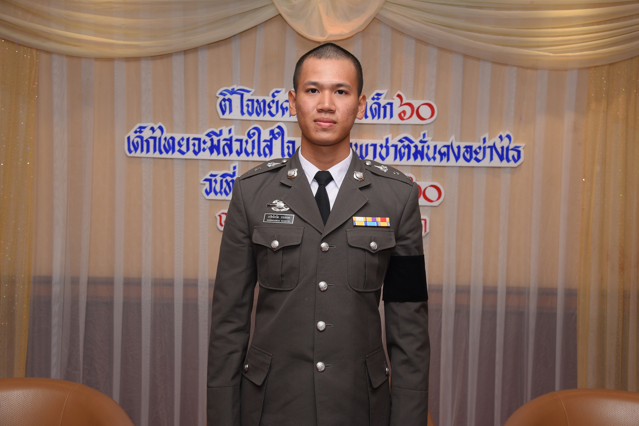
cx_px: 320
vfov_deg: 30.5
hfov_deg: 44.5
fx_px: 781
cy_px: 213
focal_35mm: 44
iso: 500
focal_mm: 44
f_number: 5.6
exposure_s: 1/100
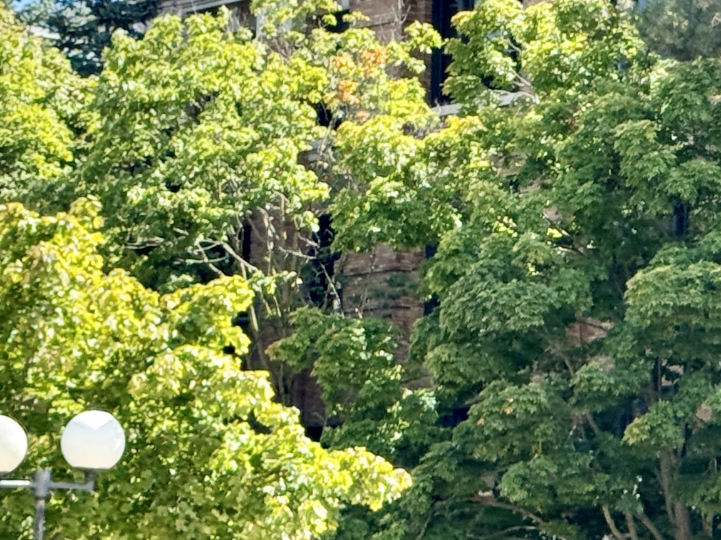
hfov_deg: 11.4
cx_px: 1036
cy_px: 200
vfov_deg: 8.9
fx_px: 3478
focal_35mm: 167
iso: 64
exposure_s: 1/980
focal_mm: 6.76
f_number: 1.78
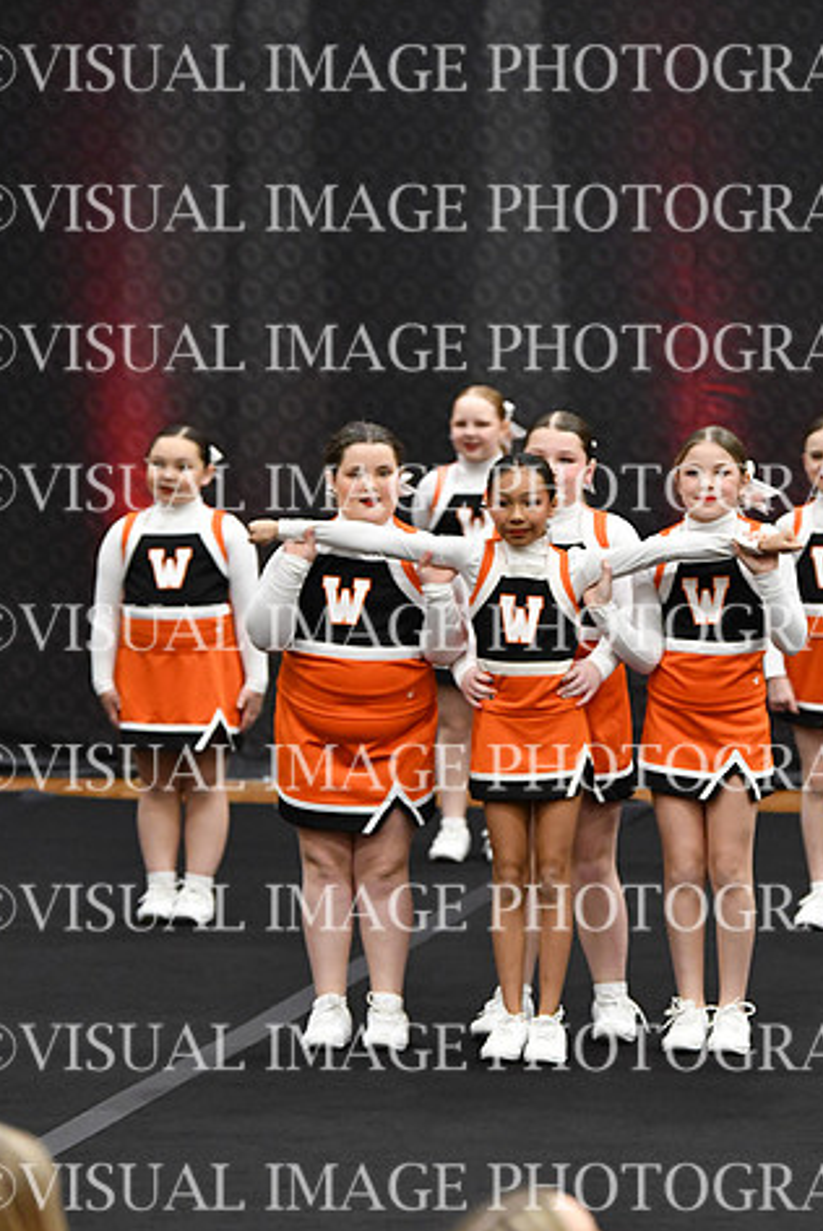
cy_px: 697
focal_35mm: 239
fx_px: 8183
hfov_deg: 5.8
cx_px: 470
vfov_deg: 8.6
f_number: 2.8
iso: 5000
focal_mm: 130
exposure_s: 1/800
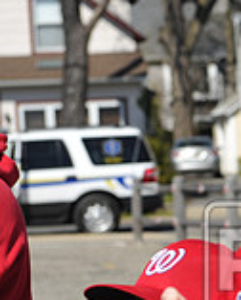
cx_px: 432
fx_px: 2153
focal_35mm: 242
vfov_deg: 8.0
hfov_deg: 6.3
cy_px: 271
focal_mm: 70
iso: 200
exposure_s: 1/1250
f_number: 5
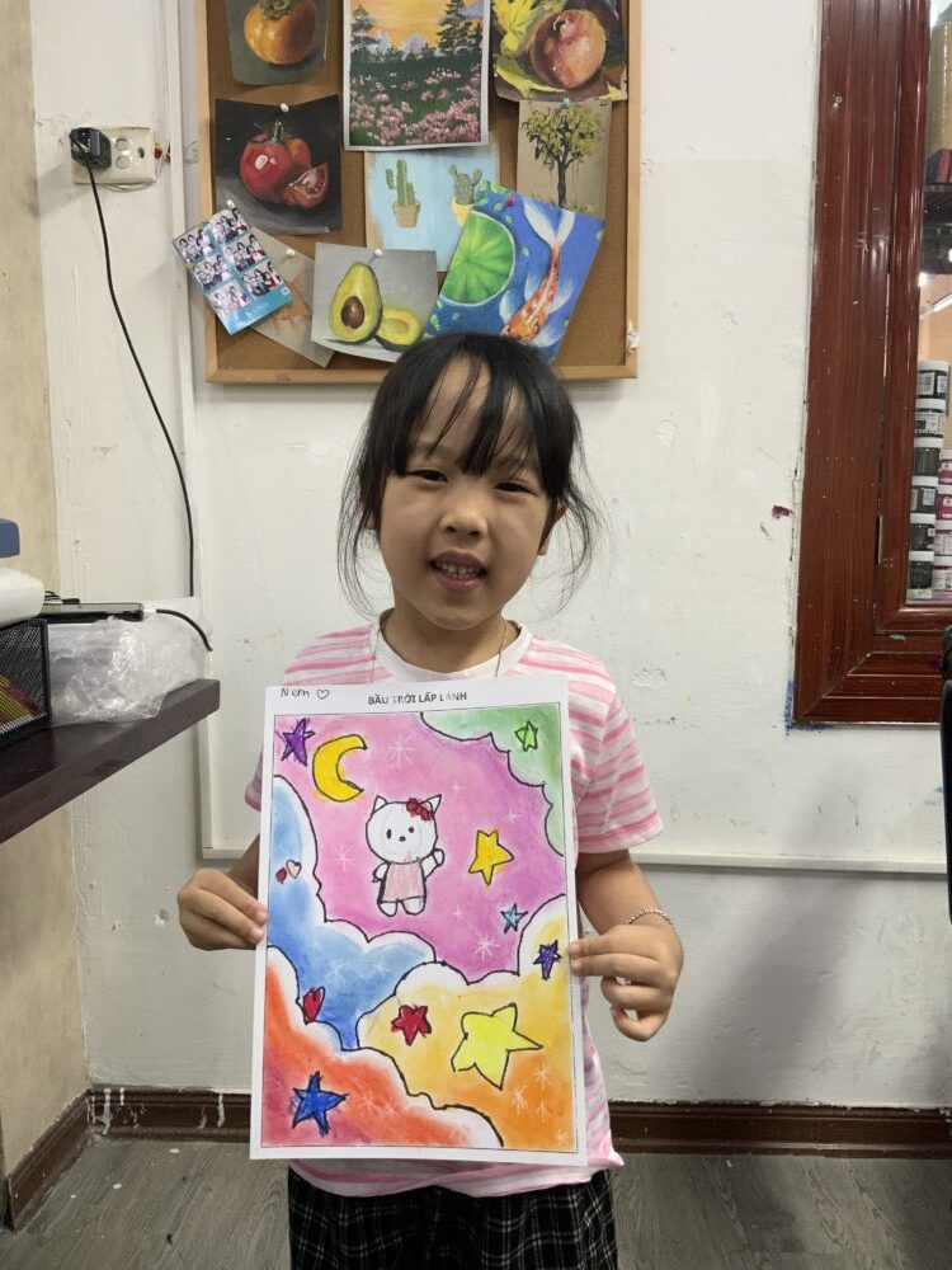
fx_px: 1063
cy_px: 635
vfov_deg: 61.7
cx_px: 476
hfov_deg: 48.2
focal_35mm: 29
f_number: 1.8
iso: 50
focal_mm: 3
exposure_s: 1/100
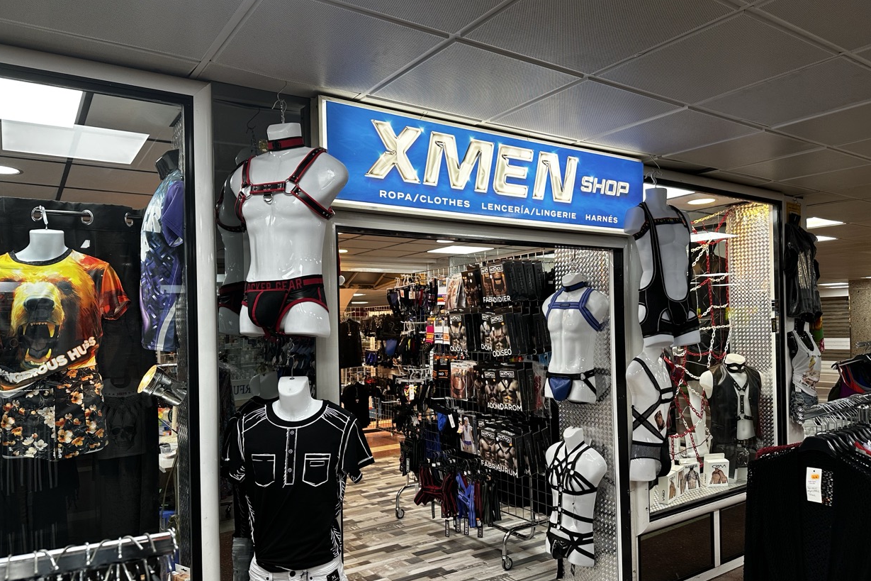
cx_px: 434
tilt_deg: +0.0
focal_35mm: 26
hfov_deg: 69.4
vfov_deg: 49.4
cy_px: 325
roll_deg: +1.1
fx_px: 629
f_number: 1.78
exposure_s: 1/100
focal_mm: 6.86
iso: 100
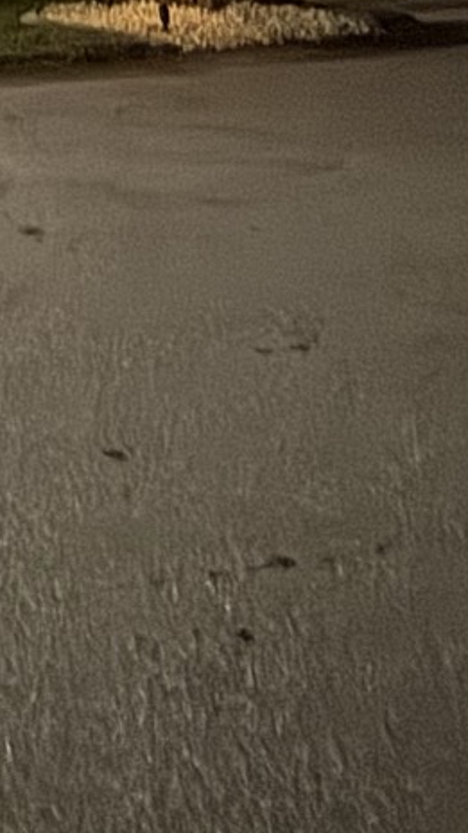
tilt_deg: +8.6
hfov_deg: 14.9
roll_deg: +2.2
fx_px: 1392
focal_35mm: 63
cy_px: -367
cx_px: -516
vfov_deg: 26.0
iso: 1600
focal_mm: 2.22
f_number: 2.2
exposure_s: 1/10
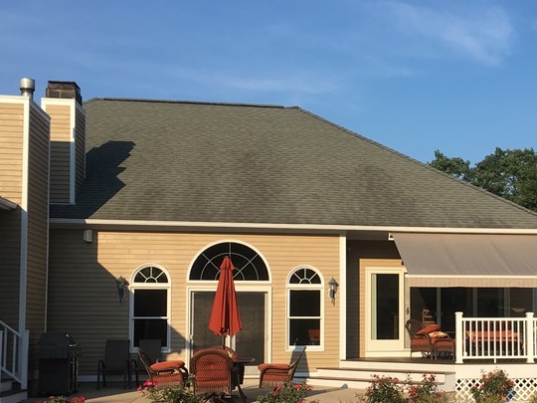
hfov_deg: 33.8
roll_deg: +0.3
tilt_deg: +3.2
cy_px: 278
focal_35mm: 55
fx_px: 853
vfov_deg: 26.4
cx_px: 434
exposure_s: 1/1451
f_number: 2.2
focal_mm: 4.15
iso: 25
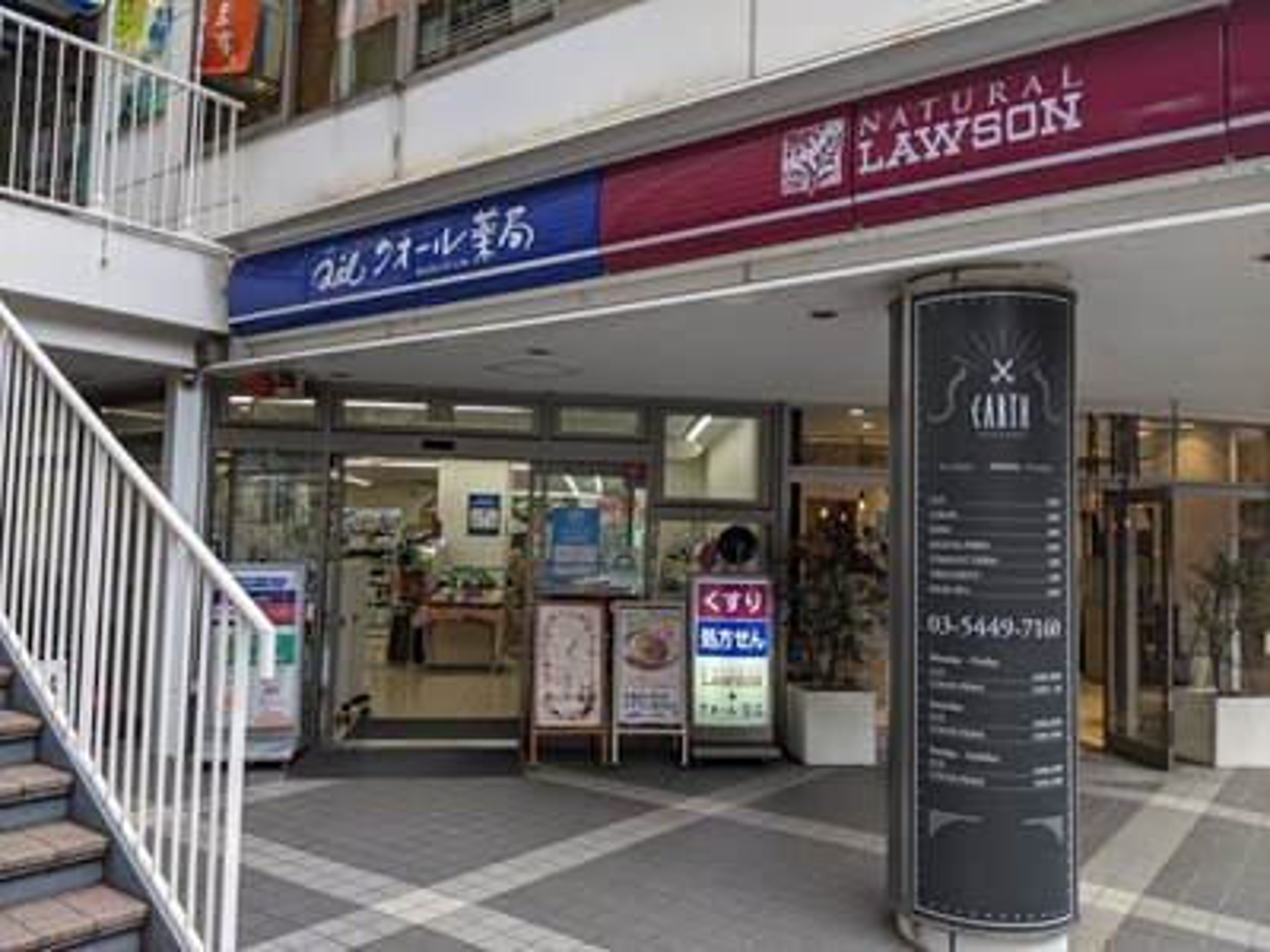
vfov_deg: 51.4
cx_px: 635
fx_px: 991
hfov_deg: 65.3
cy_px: 476
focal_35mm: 27
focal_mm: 4.44
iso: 54
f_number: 1.8
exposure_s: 1/258
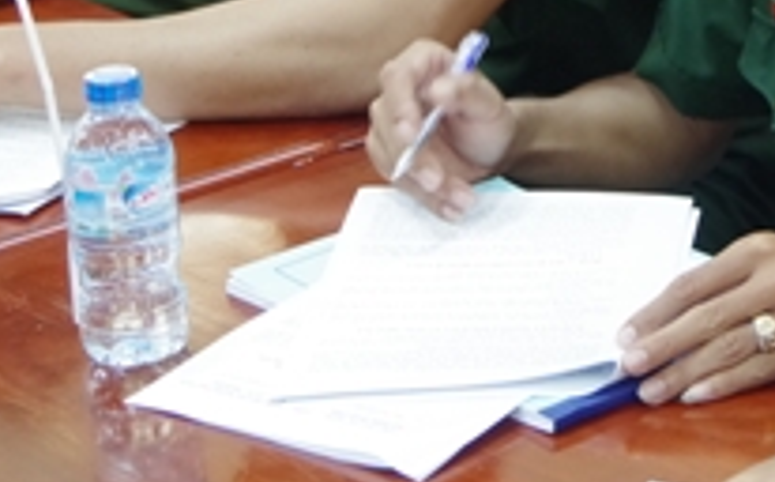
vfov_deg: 8.7
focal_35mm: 148
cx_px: 873
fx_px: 3112
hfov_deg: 13.9
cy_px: -141
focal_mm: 31
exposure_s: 1/13
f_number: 4.5
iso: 1600
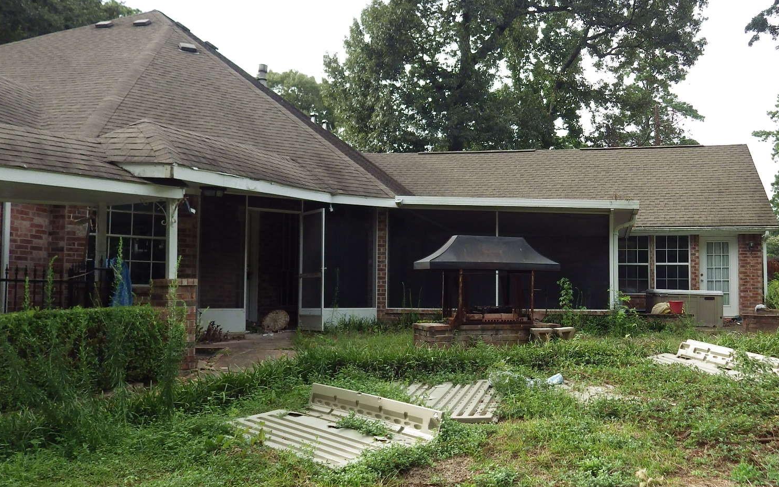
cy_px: 264
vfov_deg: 39.4
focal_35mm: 32
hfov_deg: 58.5
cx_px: 507
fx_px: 679
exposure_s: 1/160
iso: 100
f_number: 3.1
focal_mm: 4
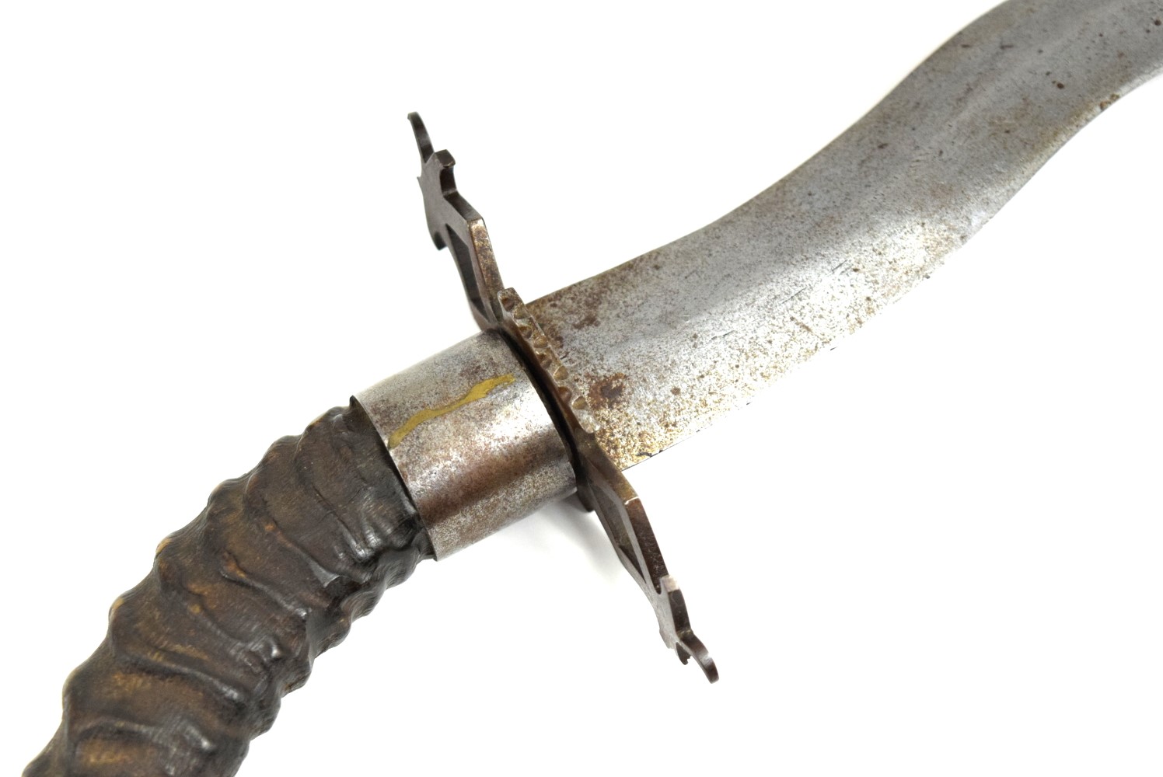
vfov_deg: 17.5
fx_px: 2522
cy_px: 388
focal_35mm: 78
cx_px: 582
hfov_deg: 26.0
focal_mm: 52
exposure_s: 1/2500
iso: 1600
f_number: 5.6
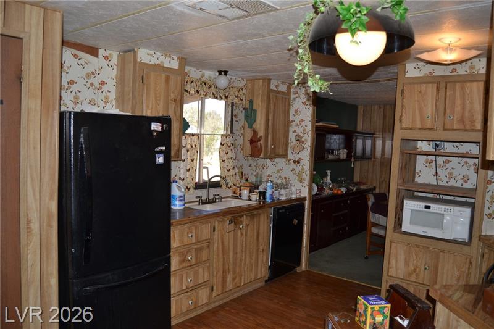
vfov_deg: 47.9
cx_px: 247
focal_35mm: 27
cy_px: 164
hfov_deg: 67.4
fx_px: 370
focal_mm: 18
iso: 100
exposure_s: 1/200
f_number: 3.5
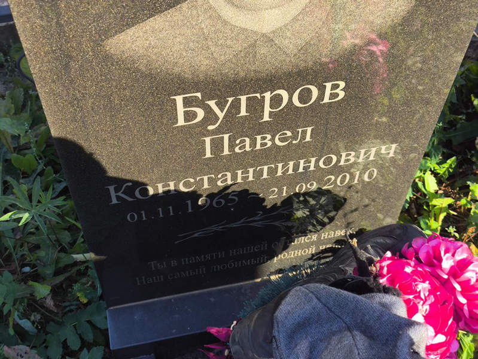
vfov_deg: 29.1
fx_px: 691
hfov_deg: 38.2
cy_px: 180
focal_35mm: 50
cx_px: 239
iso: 50
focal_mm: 4.71
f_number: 1.7
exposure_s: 1/373
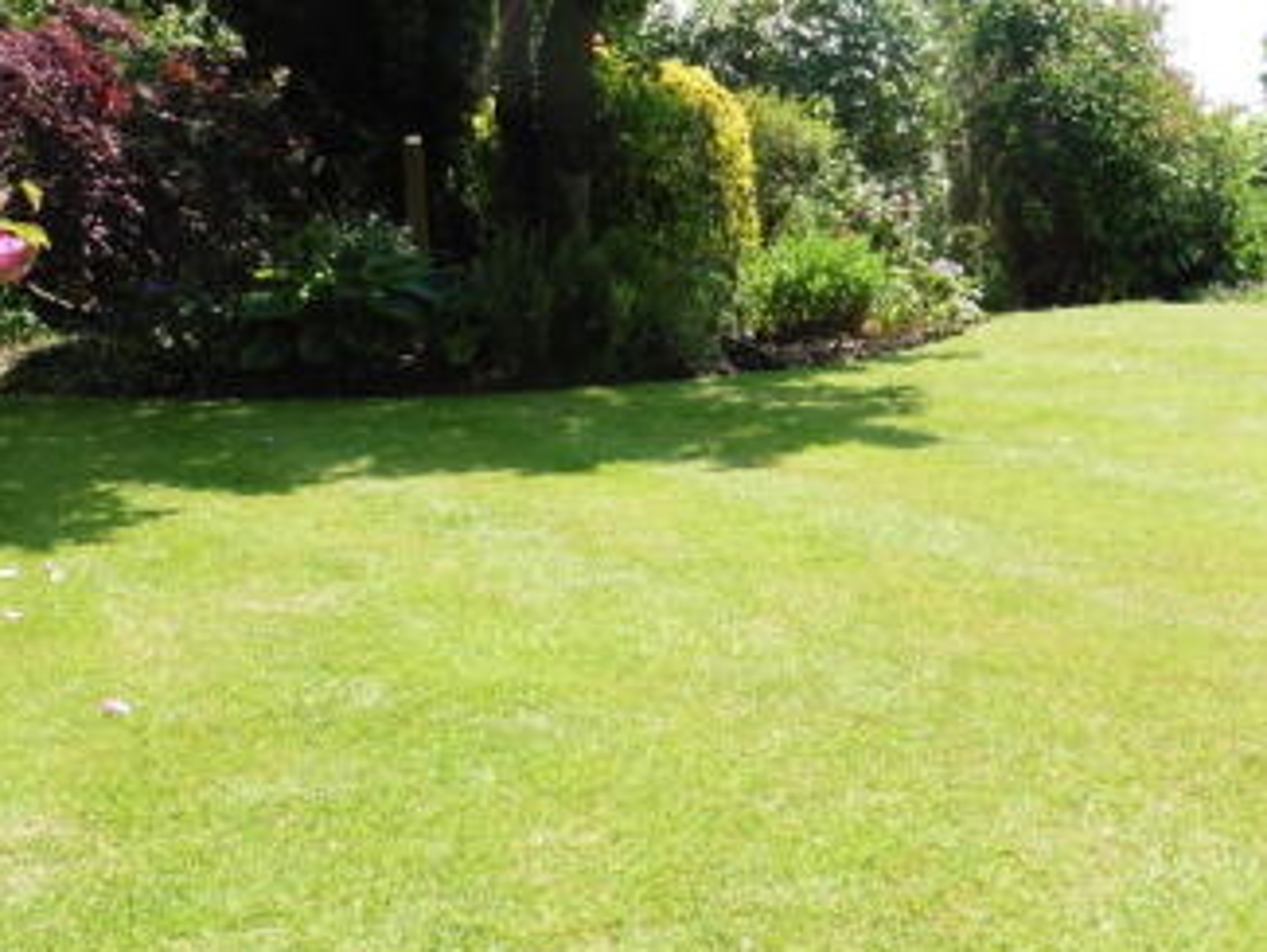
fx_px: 1574
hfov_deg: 43.4
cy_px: 322
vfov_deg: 33.3
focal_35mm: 43
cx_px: 817
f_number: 3.3
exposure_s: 1/640
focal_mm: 4.3
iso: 160
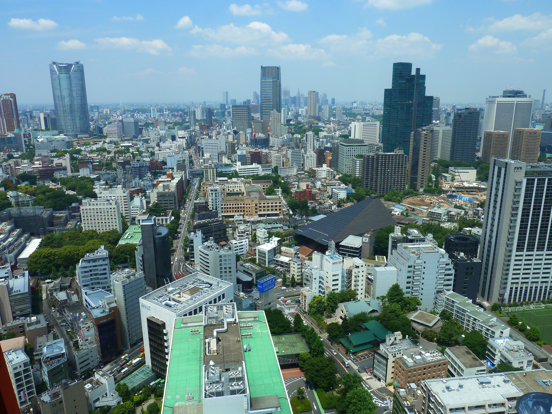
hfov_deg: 69.4
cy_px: 207
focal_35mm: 25
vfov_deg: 54.9
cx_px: 276
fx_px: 399
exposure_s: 1/400
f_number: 4.5
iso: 80
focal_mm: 4.1
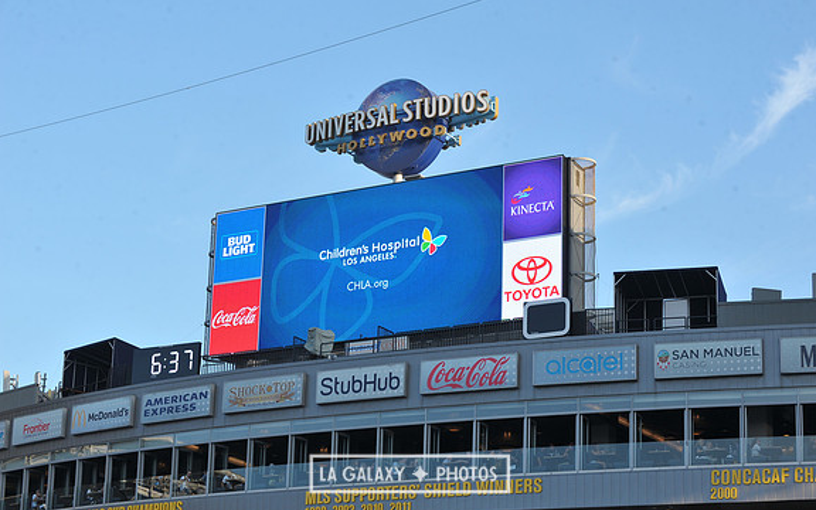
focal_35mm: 82
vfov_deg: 15.9
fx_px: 1824
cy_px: 261
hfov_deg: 25.2
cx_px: 409
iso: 400
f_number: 9
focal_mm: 80
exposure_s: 1/320
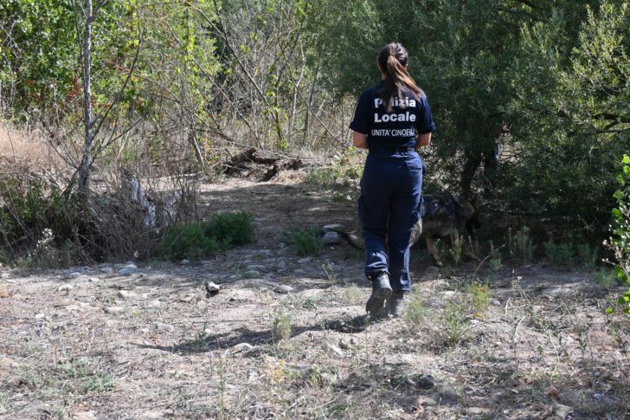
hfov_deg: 35.9
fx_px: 971
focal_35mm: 56
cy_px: 210
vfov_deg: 24.4
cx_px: 315
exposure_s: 1/200
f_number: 7.1
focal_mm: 37
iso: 100
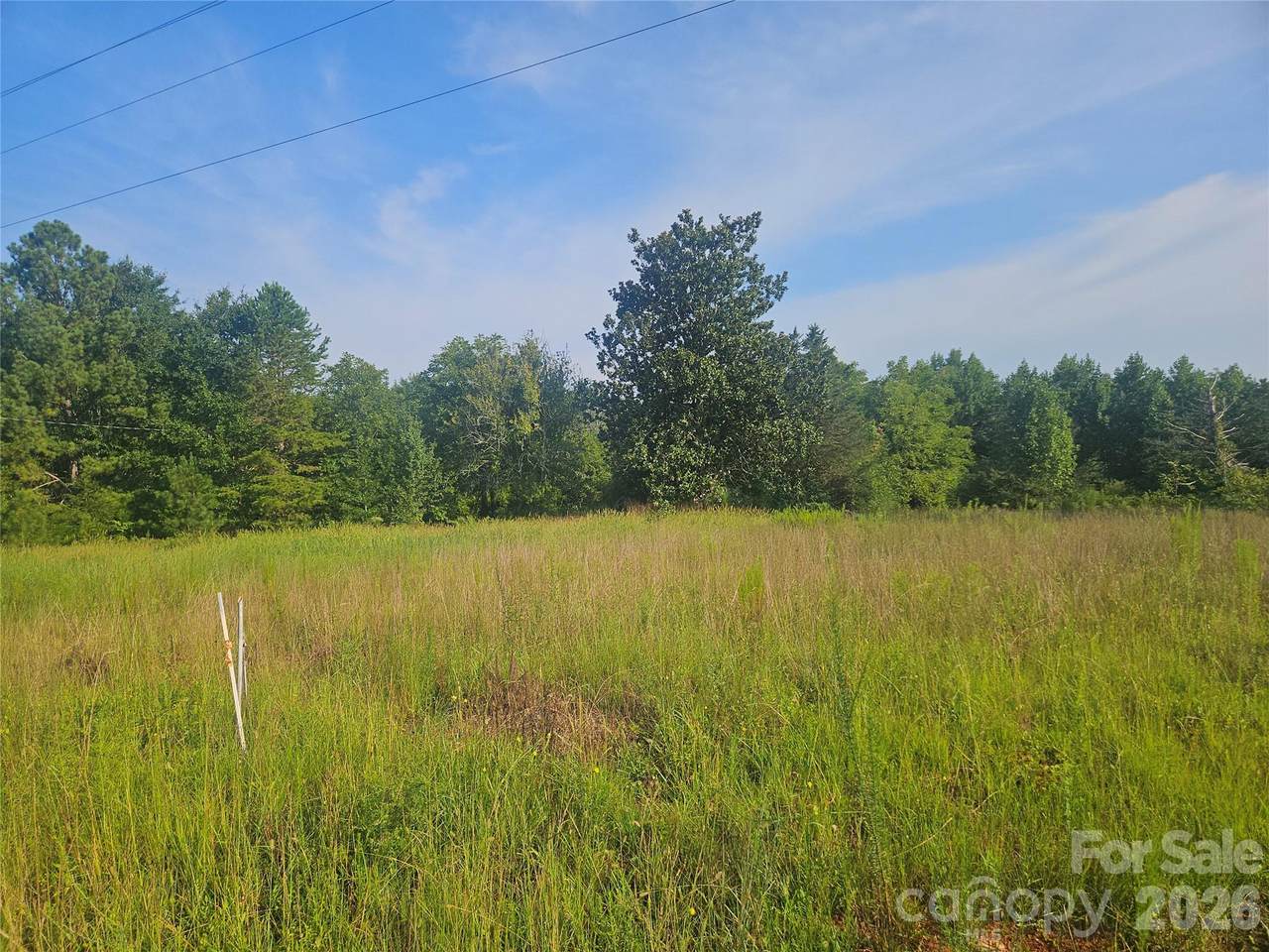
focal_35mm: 23
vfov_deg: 58.9
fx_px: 843
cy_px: 476
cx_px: 634
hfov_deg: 73.9
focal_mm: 5.4
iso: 25
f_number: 1.8
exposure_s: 1/2365
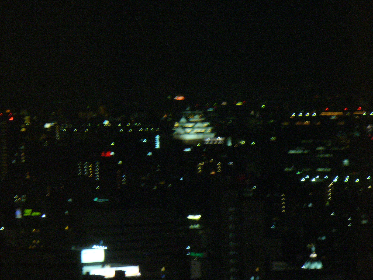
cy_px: 140
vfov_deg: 6.7
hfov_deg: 8.9
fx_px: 2392
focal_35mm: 222
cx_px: 186
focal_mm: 36.6
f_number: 4.5
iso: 400
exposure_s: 1/8
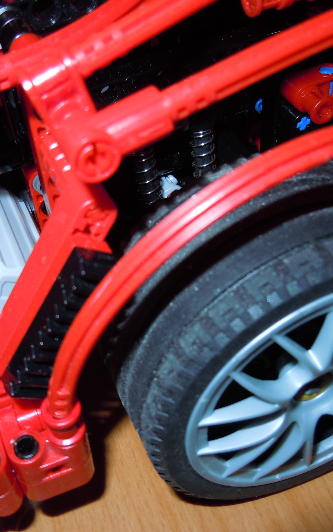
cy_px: 269
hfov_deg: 29.3
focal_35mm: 43
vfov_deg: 46.2
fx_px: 624
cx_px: 75
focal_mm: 5.4
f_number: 3.5
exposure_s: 1/30
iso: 100
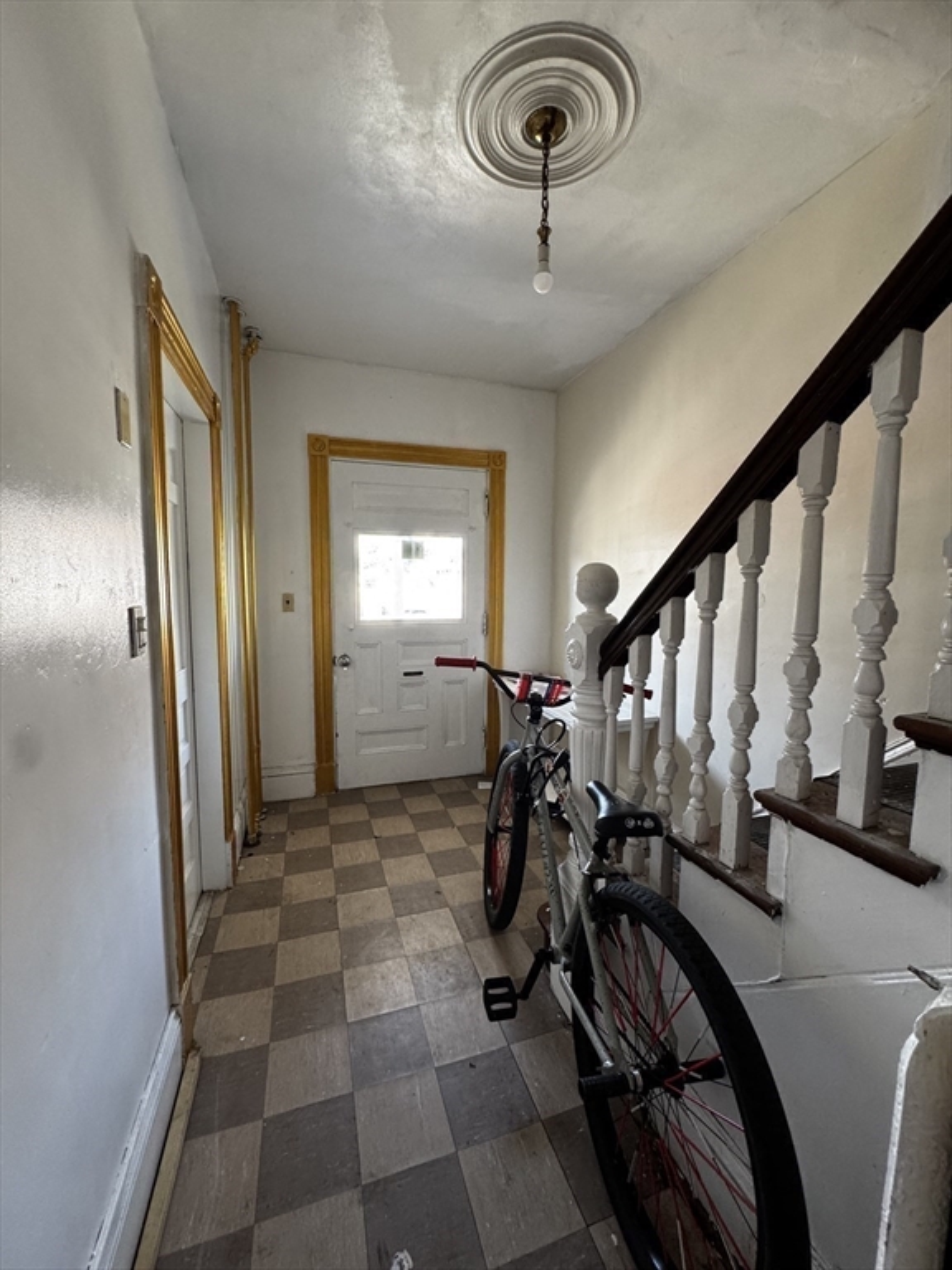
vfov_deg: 102.1
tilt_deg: -6.6
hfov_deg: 85.7
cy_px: 635
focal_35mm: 14
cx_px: 476
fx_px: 513
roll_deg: +0.0
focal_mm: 2.22
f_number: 2.2
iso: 250
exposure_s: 1/99
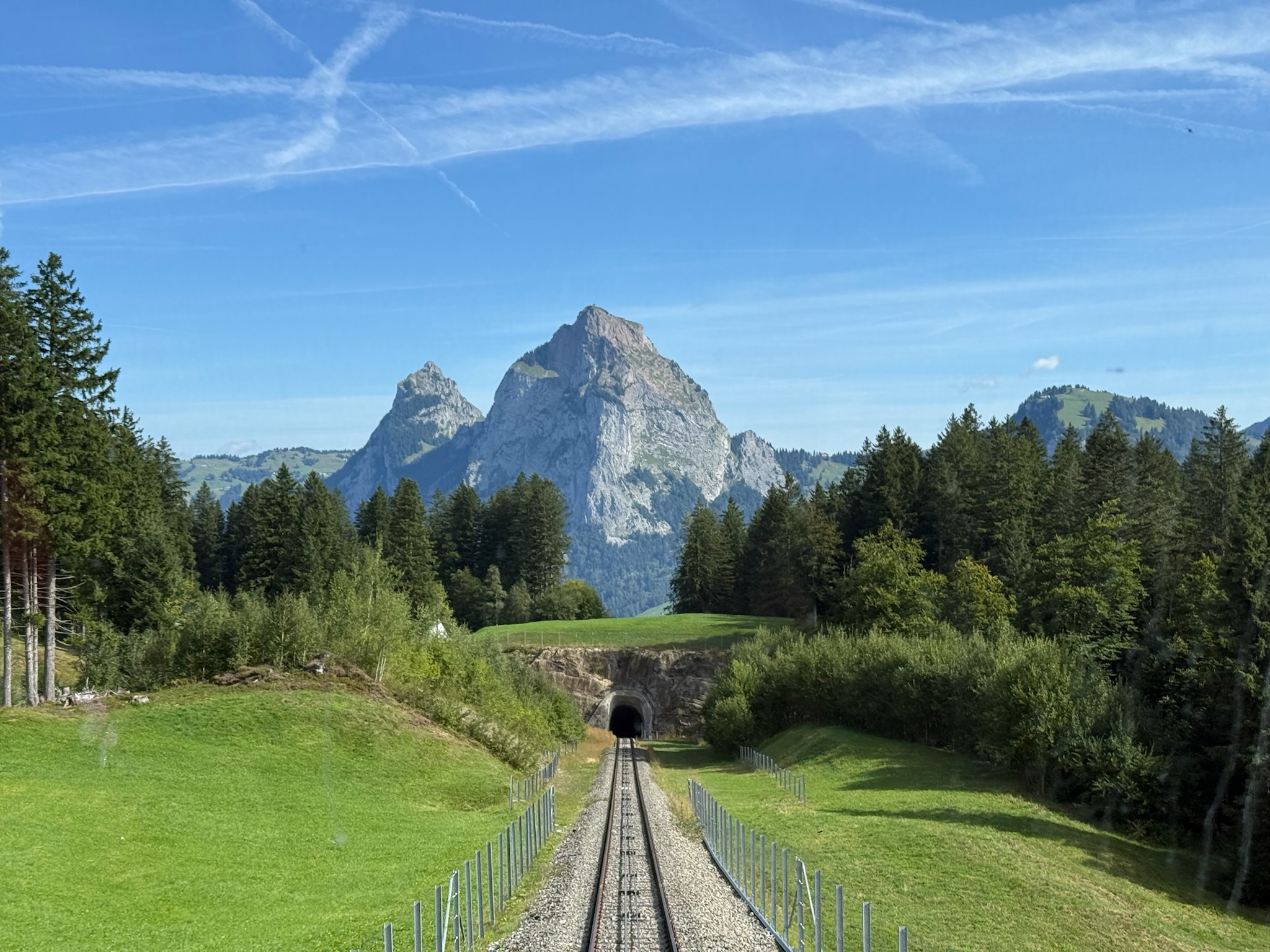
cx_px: 635
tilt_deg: +1.1
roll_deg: +0.1
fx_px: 1761
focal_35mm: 48
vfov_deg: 30.3
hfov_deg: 39.7
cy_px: 476
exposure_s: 1/1795
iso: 64
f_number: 1.78
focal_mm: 6.76
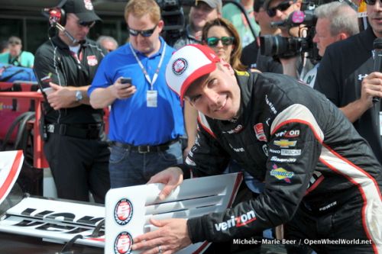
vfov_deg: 13.0
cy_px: 127
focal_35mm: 105
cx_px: 191
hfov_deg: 19.5
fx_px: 1114
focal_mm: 70
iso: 200
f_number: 5
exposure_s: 1/1000
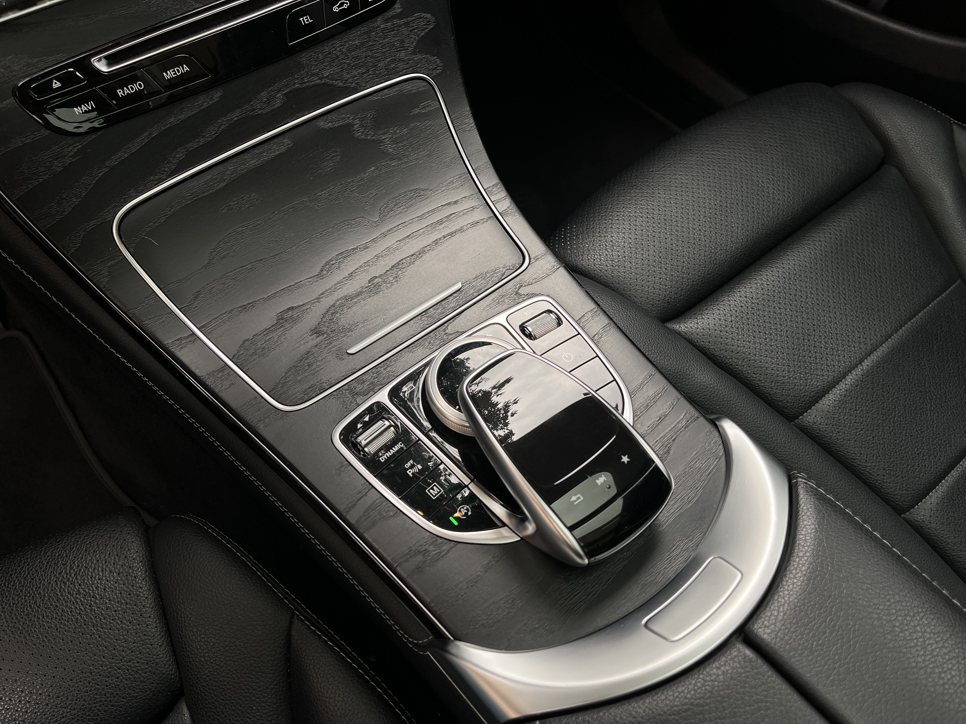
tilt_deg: -58.7
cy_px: 362
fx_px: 726
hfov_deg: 67.3
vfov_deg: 53.1
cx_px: 483
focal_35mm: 26
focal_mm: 5.1
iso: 50
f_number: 1.6
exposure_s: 1/152
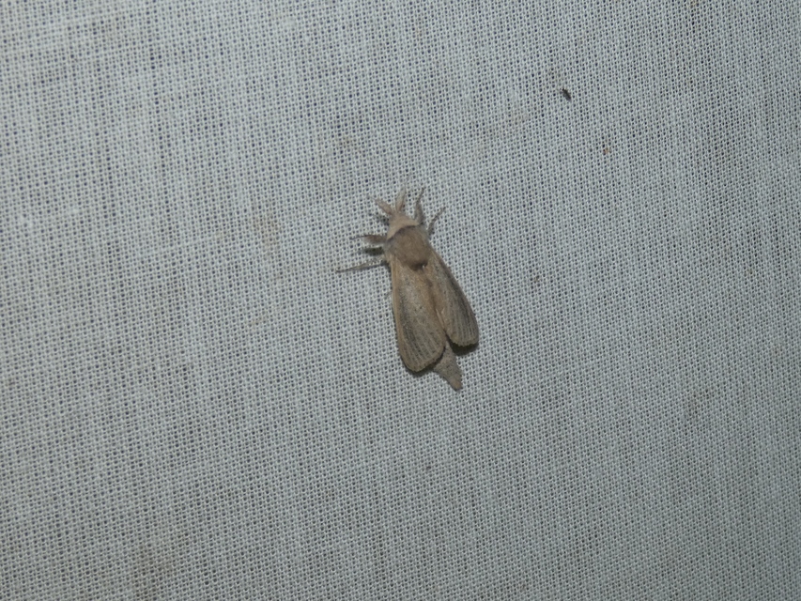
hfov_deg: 33.2
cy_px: 300
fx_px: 1342
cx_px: 400
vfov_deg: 25.2
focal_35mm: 58
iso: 80
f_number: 4.1
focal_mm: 10.4
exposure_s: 1/60
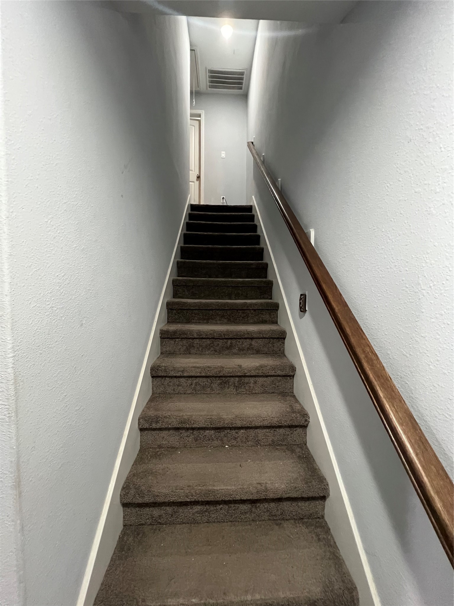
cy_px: 303
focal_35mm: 13
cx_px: 227
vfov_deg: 106.2
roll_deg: +0.2
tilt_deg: -3.5
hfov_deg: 89.9
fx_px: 227
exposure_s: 1/60
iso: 800
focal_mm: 1.57
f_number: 1.8
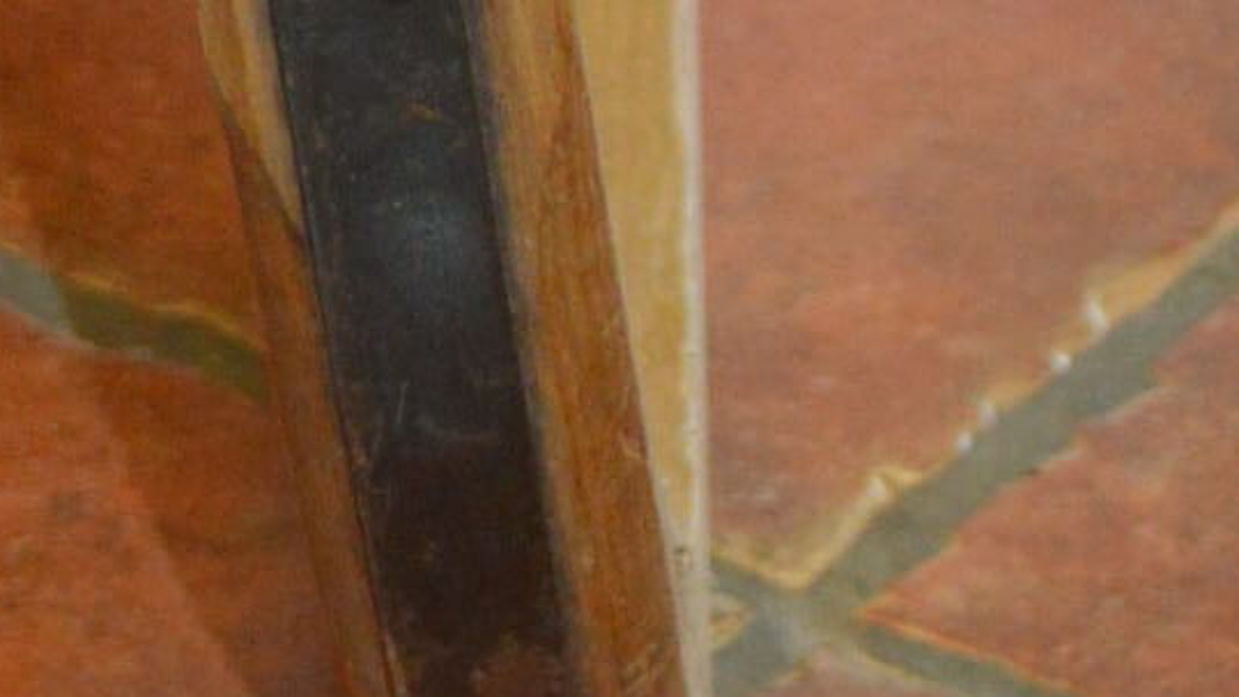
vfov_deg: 3.3
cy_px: -865
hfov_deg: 5.8
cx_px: -1028
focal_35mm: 368
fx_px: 12088
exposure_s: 1/60
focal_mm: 42
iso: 1100
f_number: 5.3
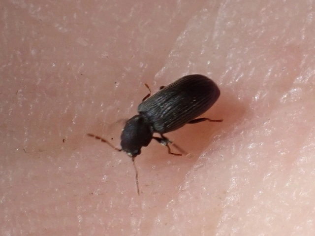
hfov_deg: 19.7
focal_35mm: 100
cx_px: 158
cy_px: 118
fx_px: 909
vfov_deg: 14.8
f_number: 6.3
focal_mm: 18
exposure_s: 1/400
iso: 320
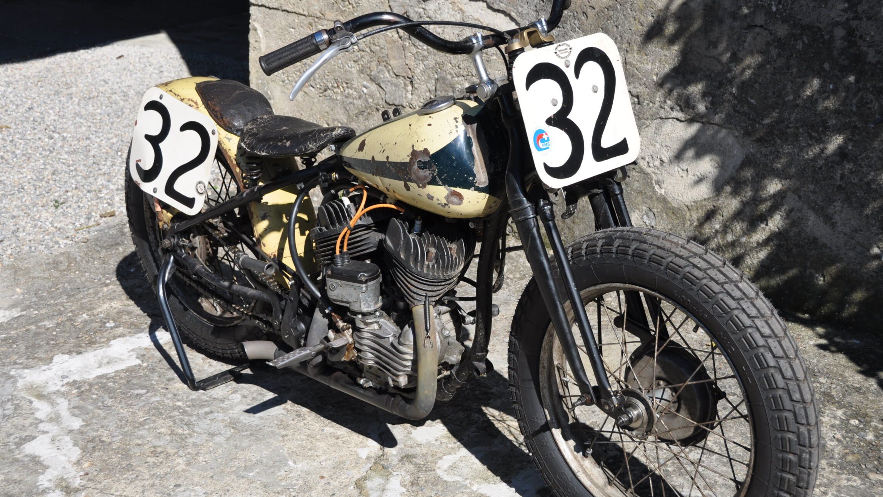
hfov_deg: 37.2
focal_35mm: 56
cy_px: 260
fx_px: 1311
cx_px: 487
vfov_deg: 21.4
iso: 200
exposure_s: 1/1000
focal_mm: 32
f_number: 5.6
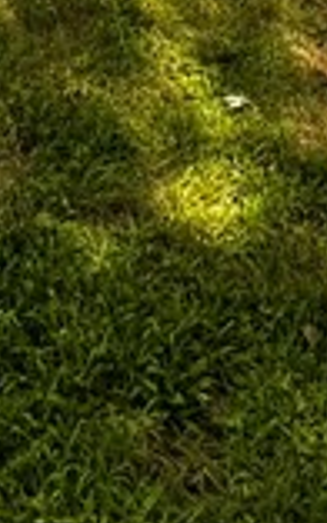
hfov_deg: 13.4
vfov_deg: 13.3
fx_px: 1384
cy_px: -843
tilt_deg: +1.3
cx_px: 50
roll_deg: -3.7
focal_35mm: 97
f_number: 2.2
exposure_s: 1/512
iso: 50
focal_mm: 2.22
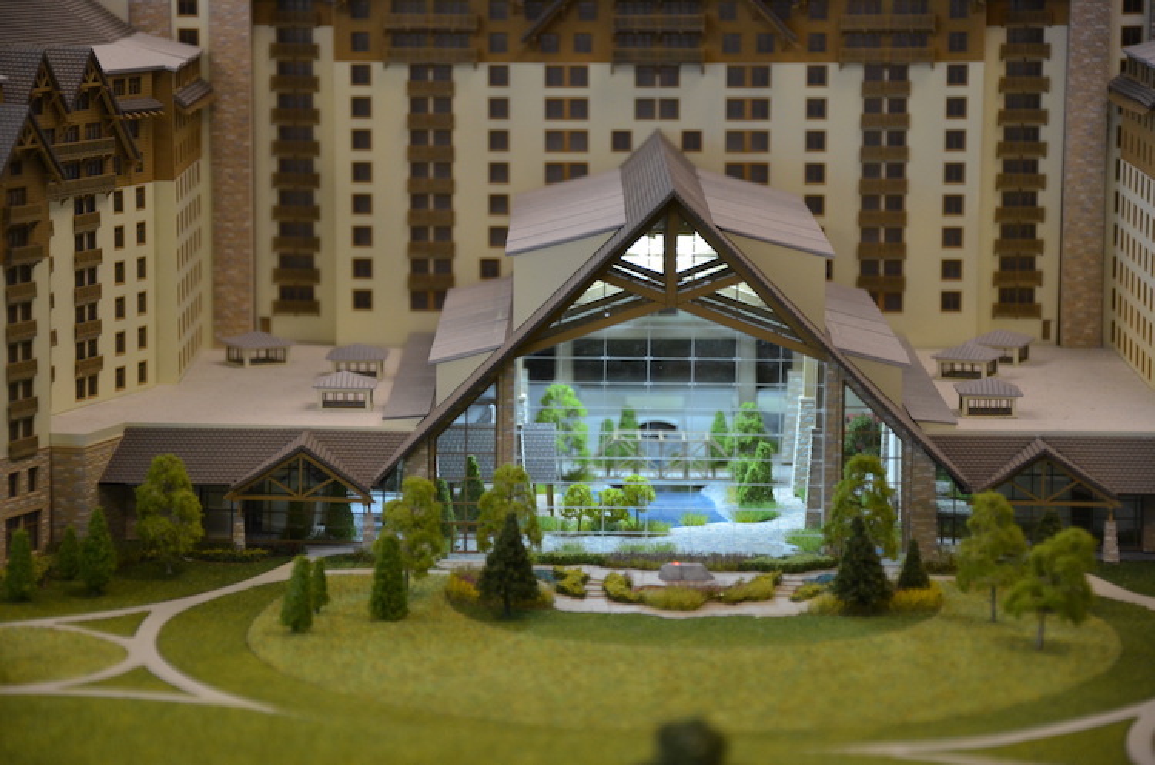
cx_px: 578
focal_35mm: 158
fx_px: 5043
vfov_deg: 8.7
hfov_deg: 13.1
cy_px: 382
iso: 1000
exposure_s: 1/100
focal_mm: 105
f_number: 5.6
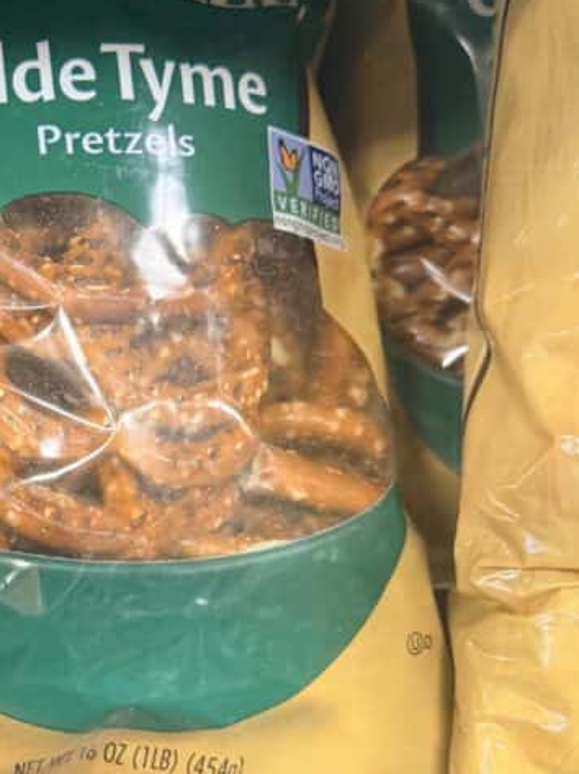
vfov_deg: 36.8
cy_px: 448
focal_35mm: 52
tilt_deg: -35.2
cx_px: 51
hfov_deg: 27.0
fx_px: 1161
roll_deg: +0.7
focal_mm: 6.76
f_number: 1.78
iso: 400
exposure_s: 1/60
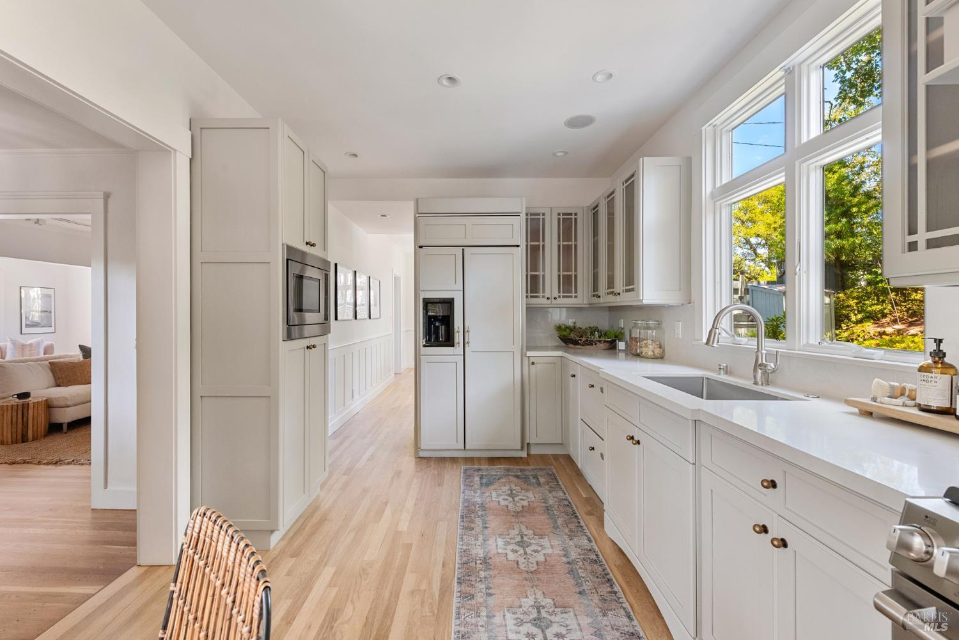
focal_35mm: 14
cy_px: 320
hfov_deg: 104.3
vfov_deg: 81.2
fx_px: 373
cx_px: 480
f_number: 9
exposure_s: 1/8
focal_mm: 14
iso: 1000
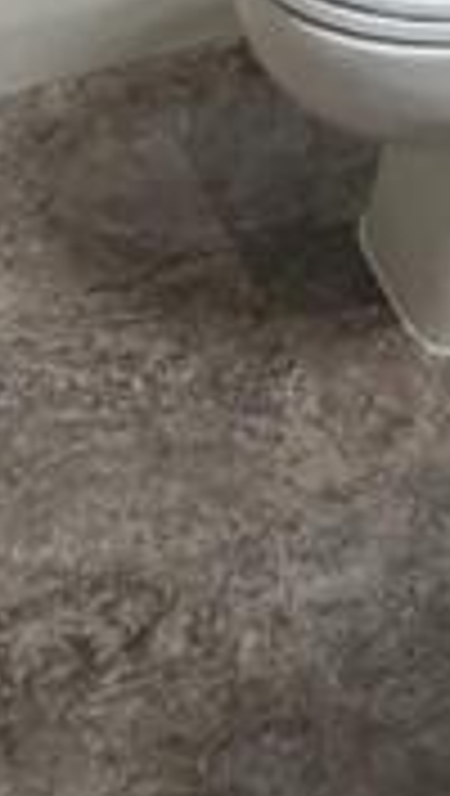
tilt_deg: -13.8
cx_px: 616
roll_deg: -2.2
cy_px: -702
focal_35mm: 93
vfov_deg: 17.7
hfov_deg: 12.6
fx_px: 1966
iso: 320
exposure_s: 1/120
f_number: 2.2
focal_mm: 2.22
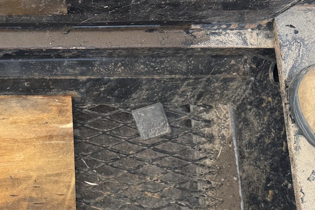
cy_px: 127
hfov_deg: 29.4
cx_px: -13
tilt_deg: -77.3
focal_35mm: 63
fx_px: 551
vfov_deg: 21.6
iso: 80
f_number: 1.78
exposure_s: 1/390
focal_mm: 6.76
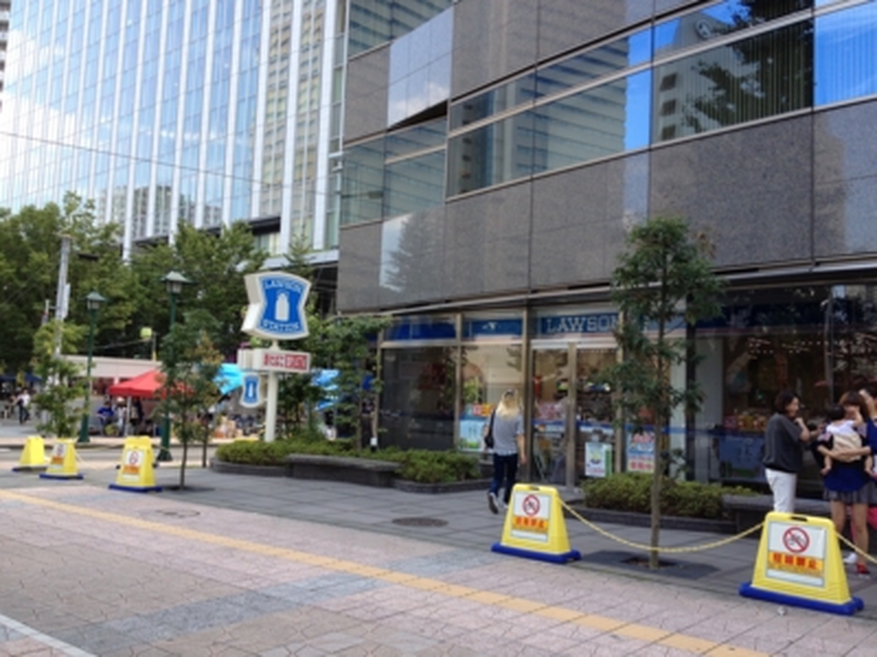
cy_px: 328
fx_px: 887
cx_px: 438
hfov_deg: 52.6
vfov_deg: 40.7
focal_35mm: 35
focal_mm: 4.28
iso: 50
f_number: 2.4
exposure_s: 1/177
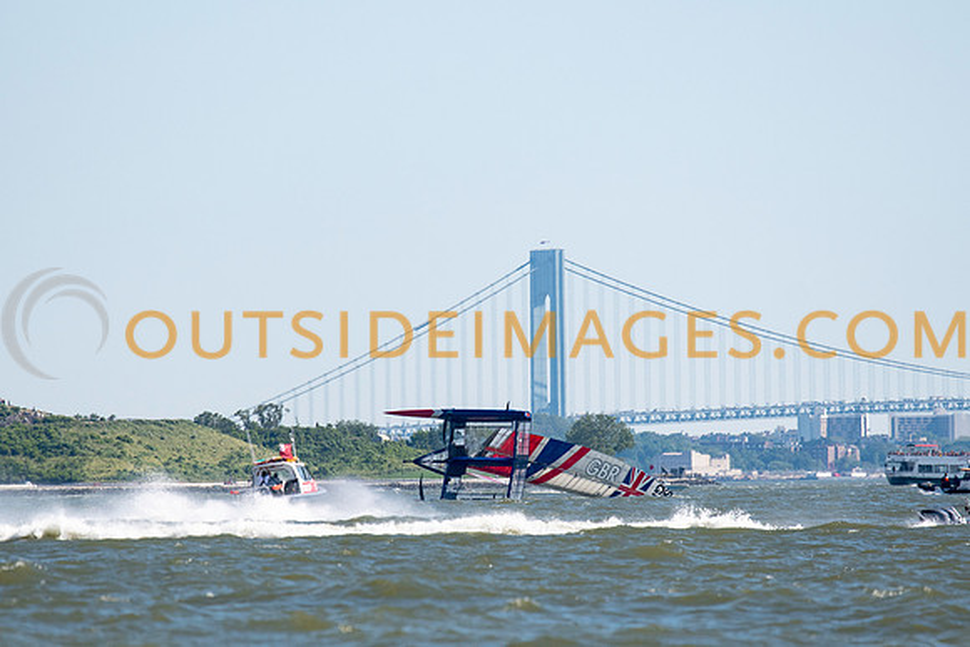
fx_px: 13635
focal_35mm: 506
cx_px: 459
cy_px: 329
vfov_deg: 2.7
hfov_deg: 4.1
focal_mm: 300
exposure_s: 1/5000
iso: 640
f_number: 5
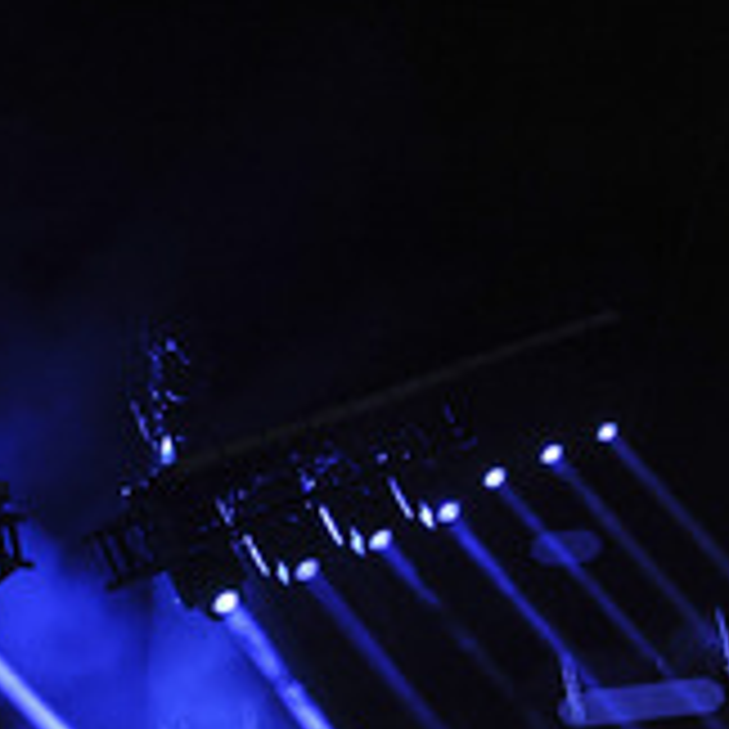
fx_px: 2359
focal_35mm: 99
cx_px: -202
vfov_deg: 17.4
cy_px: 630
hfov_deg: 16.6
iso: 1600
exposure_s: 1/250
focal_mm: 42
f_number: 2.8
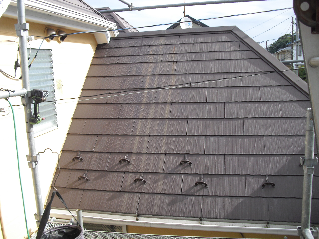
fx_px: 332
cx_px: 160
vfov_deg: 39.7
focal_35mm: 36
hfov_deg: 51.4
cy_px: 120
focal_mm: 6.3
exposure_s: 1/125
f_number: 7.8
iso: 100
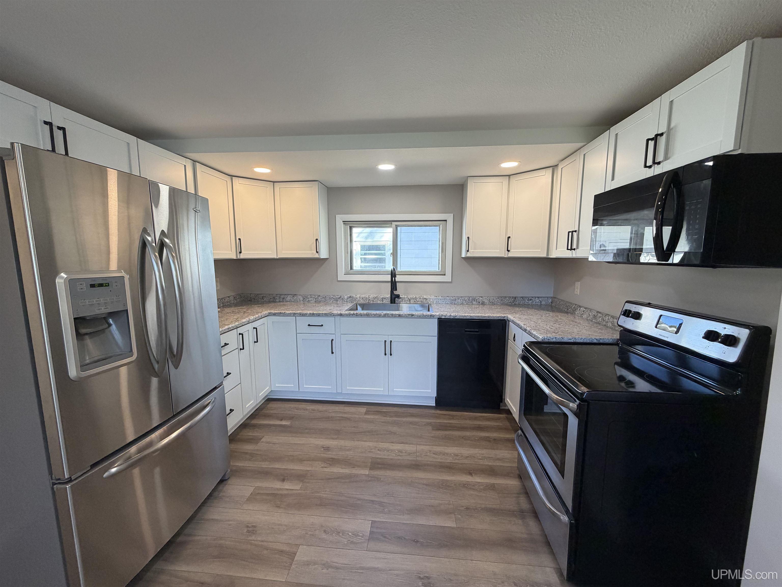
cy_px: 294
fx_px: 316
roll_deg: +0.6
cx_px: 391
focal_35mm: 14
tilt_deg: -6.4
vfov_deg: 85.7
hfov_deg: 102.1
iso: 200
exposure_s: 1/120
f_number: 2.2
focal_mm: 2.22
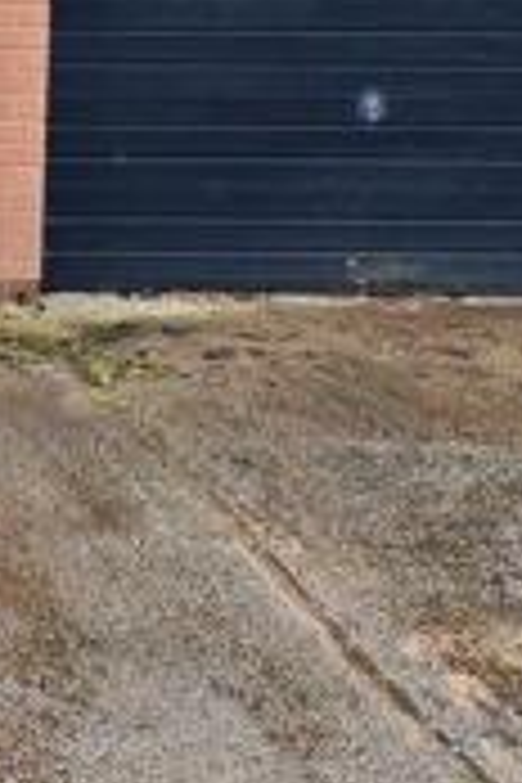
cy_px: 7
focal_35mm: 80
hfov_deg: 15.0
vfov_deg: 24.3
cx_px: -398
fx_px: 1740
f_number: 2
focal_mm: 8.72
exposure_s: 1/208
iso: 50
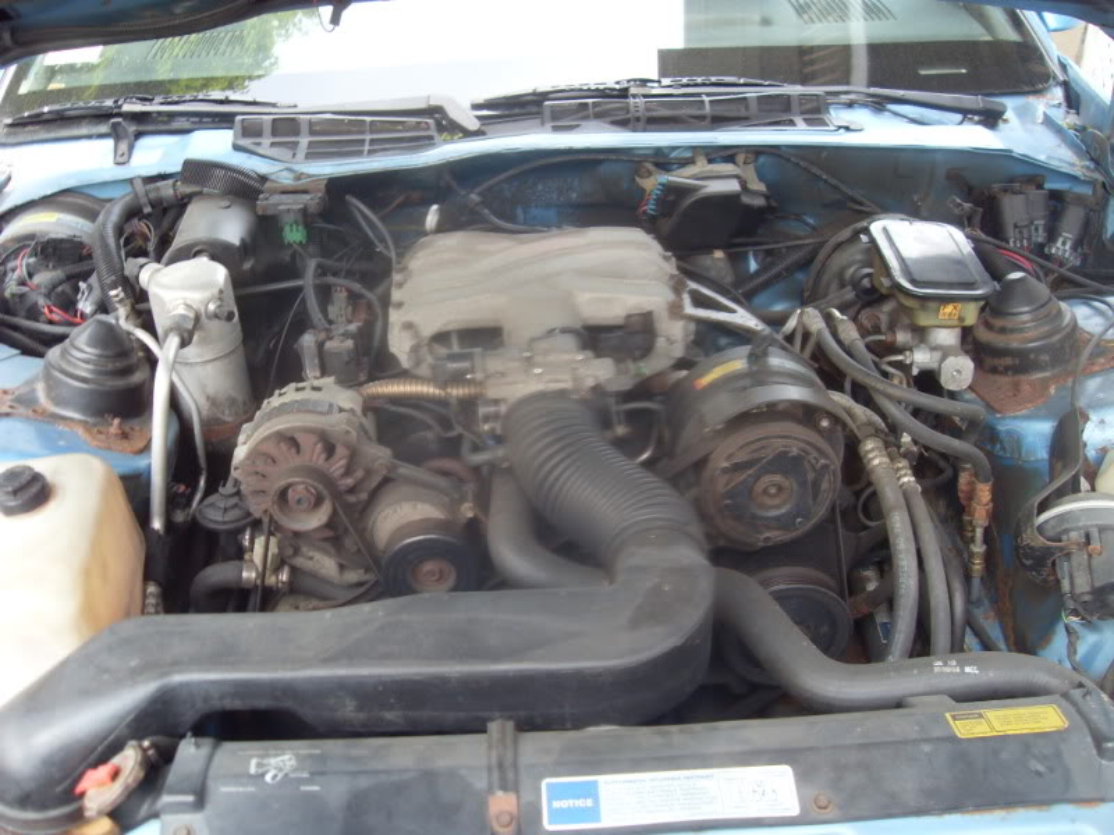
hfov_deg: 50.1
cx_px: 557
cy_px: 418
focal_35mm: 37
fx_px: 1191
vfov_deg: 38.7
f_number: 2.8
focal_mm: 6.3
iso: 100
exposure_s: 1/90
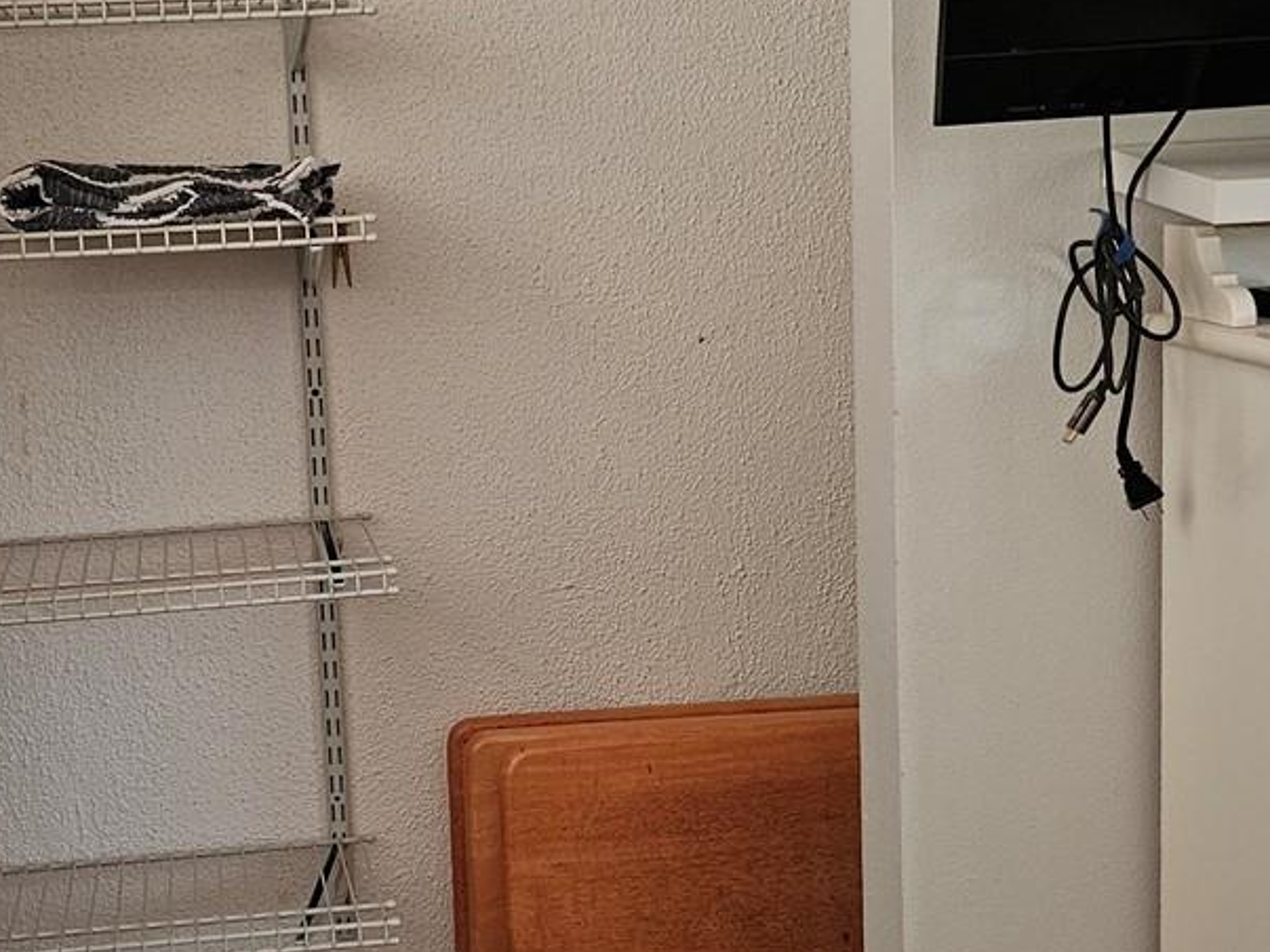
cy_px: 457
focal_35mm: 61
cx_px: 447
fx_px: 2238
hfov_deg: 31.5
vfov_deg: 24.0
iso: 500
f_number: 1.8
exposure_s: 1/24
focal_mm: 5.4
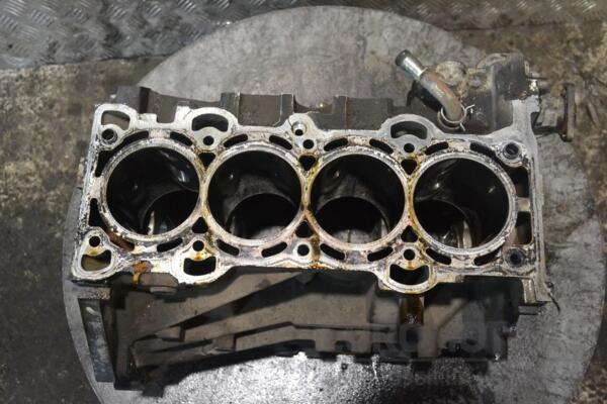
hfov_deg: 49.6
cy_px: 202
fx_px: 658
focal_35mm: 39
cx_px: 304
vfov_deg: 34.2
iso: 3200
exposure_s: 1/125
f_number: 5.6
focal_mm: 26
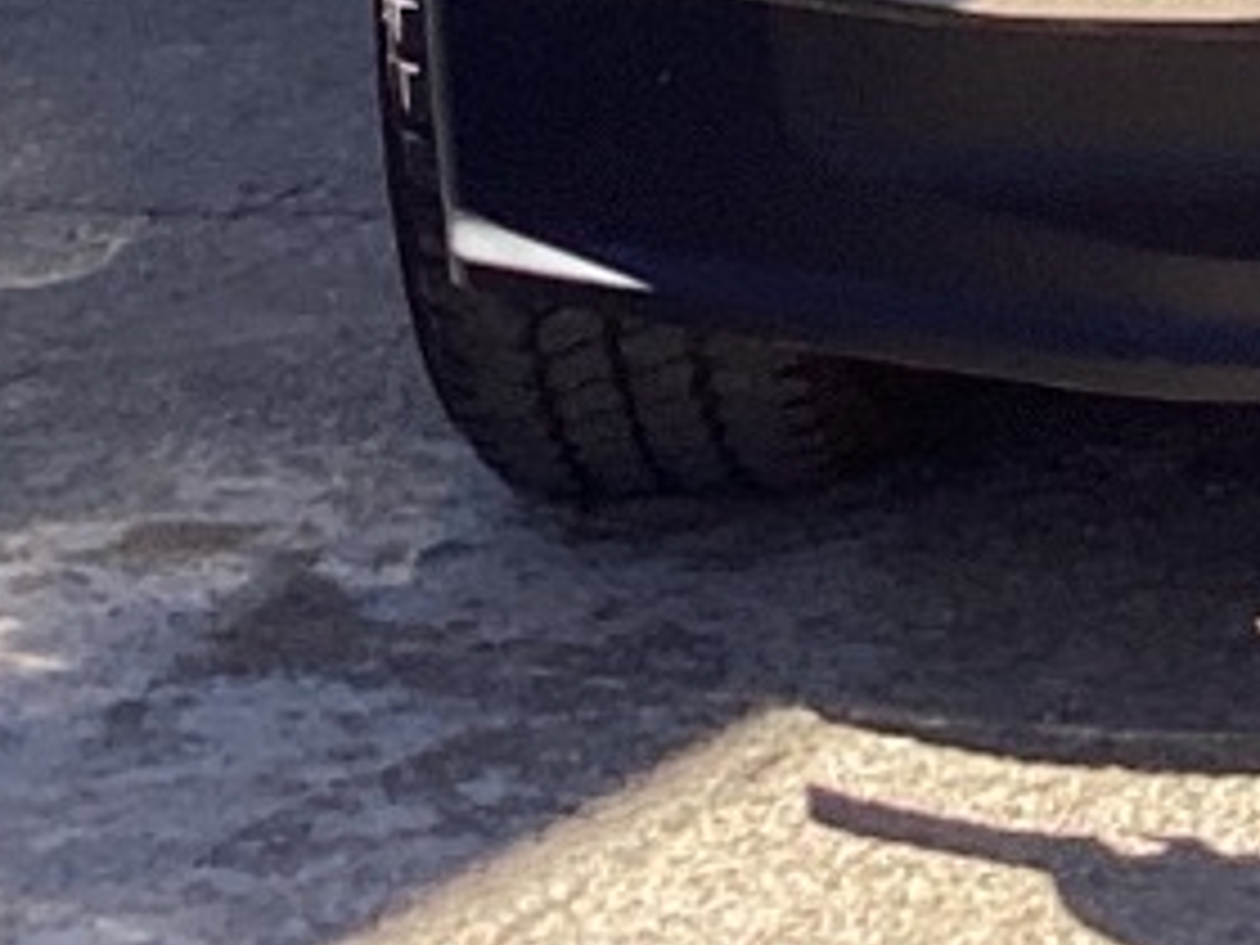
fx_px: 6443
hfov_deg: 10.9
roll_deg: +2.9
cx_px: 1737
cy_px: -1400
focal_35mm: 177
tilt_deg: -0.3
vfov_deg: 7.7
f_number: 2.4
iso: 25
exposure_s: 1/791
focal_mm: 3.3
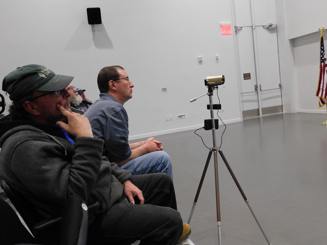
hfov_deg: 60.0
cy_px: 122
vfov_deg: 46.8
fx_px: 283
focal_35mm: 30
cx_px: 164
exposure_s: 1/30
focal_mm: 5.3
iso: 360
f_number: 3.2
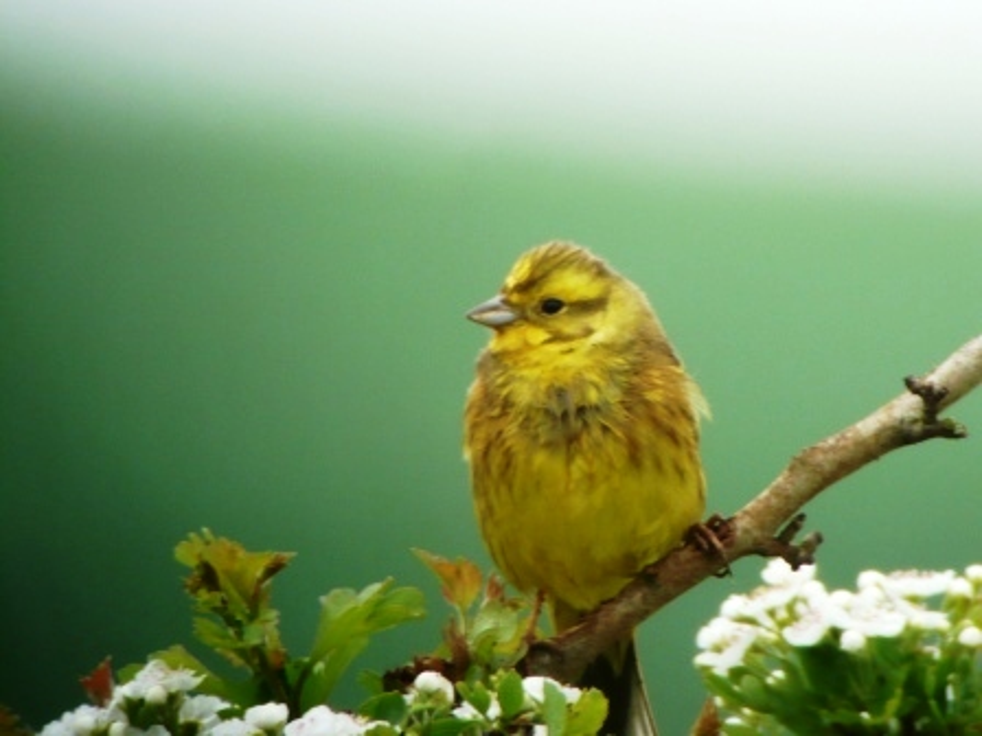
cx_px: 491
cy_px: 368
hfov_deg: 22.0
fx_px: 2525
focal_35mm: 89
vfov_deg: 16.6
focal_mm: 14.8
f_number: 4.6
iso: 200
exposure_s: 1/50
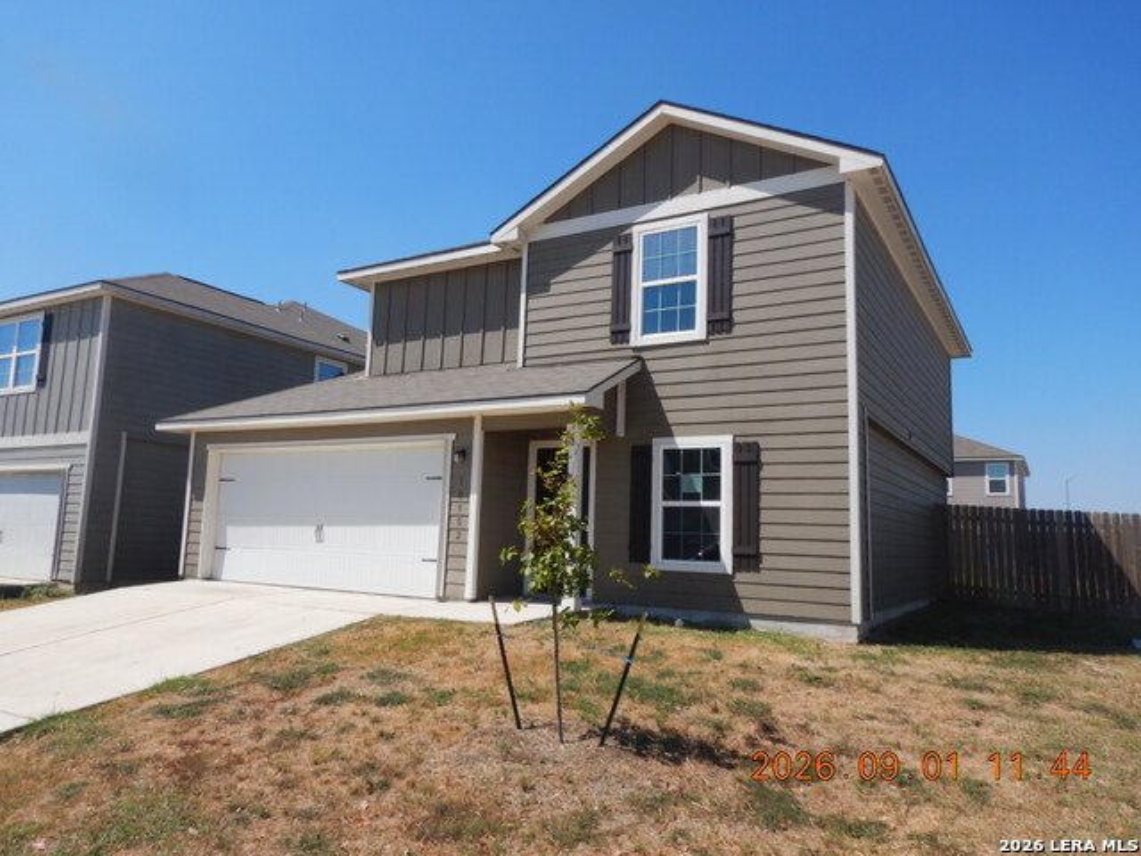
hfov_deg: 71.6
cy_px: 428
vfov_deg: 56.8
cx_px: 570
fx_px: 791
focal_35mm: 24
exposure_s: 1/1250
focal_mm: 4.3
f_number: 4.1
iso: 125
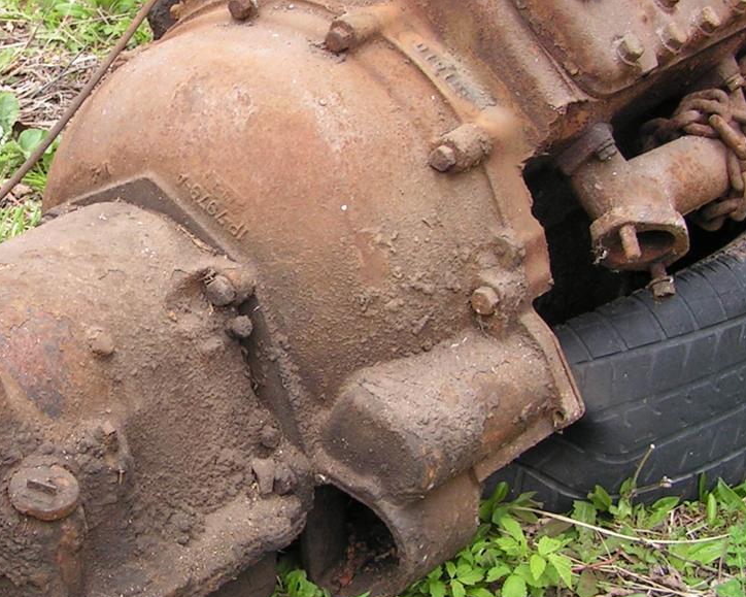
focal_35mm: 82
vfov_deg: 18.7
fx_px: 1810
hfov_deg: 23.1
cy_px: 205
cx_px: 208
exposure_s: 1/60
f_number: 3.5
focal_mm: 6.3
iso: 50
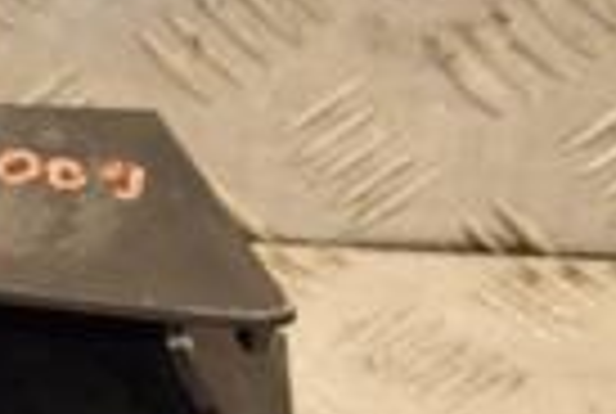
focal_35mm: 275
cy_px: 450
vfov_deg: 5.0
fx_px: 4716
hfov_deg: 7.1
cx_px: -724
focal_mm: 42
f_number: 5
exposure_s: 1/200
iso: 800
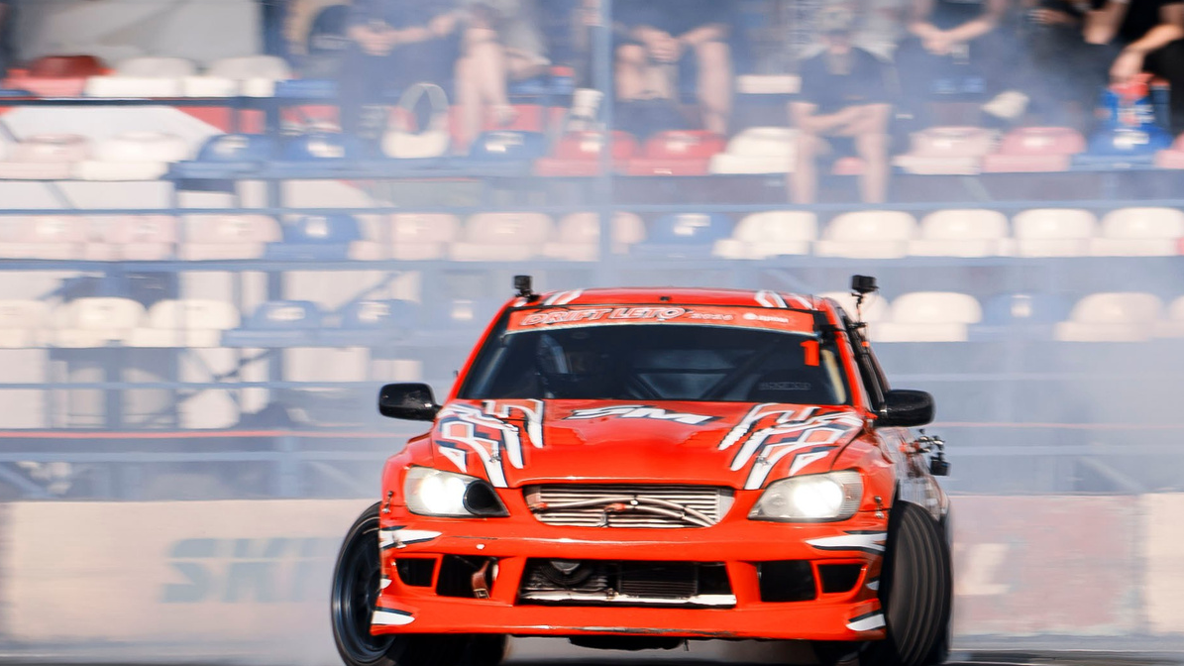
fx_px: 19024
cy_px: 415
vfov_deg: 2.0
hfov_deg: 3.6
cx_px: 1127
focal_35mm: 606
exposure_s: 1/125
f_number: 9
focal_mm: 180
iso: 100
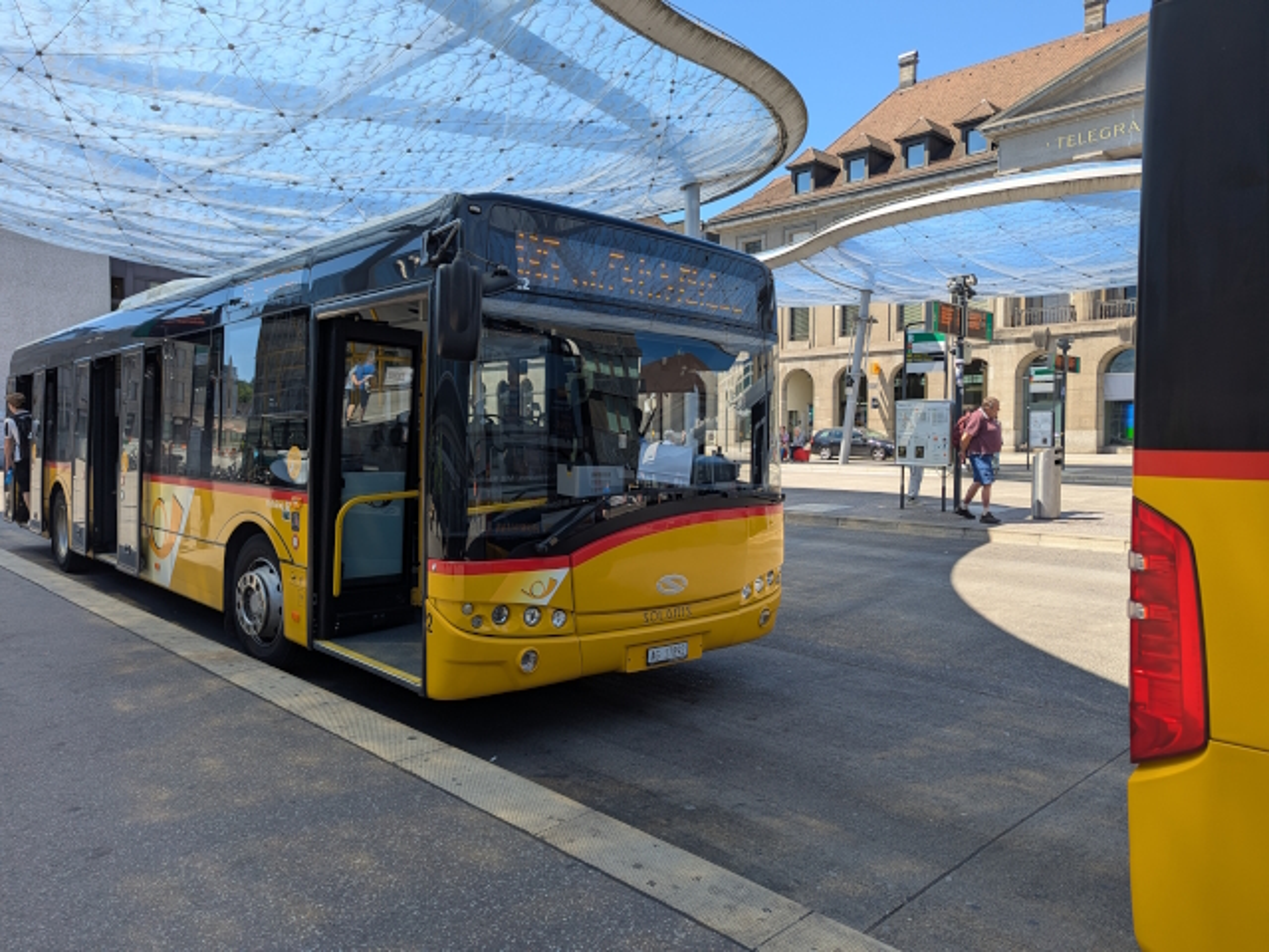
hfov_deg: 71.6
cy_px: 476
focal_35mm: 24
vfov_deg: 56.8
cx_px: 634
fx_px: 880
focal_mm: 6.81
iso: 38
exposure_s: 1/786
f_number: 1.85
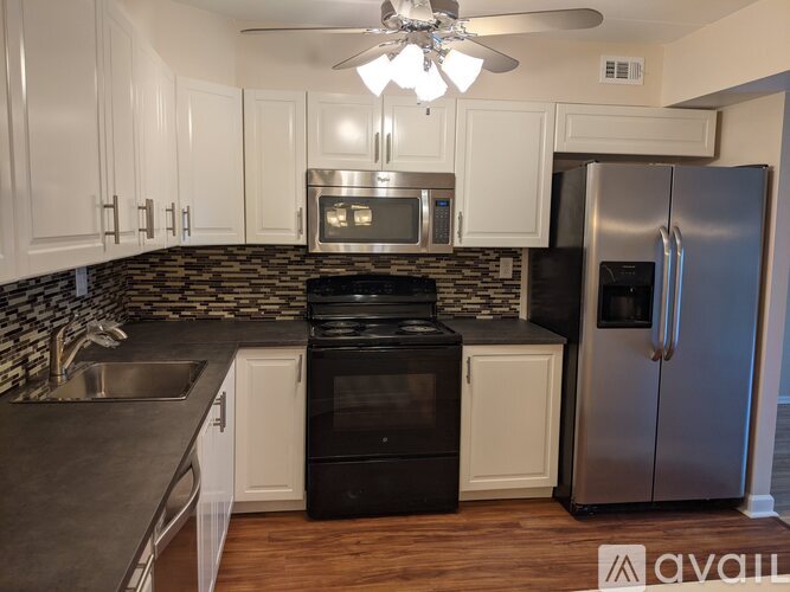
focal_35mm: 27
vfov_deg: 51.3
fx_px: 616
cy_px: 296
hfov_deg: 65.3
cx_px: 395
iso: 61
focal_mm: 4.44
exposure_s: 1/59.9
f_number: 1.8
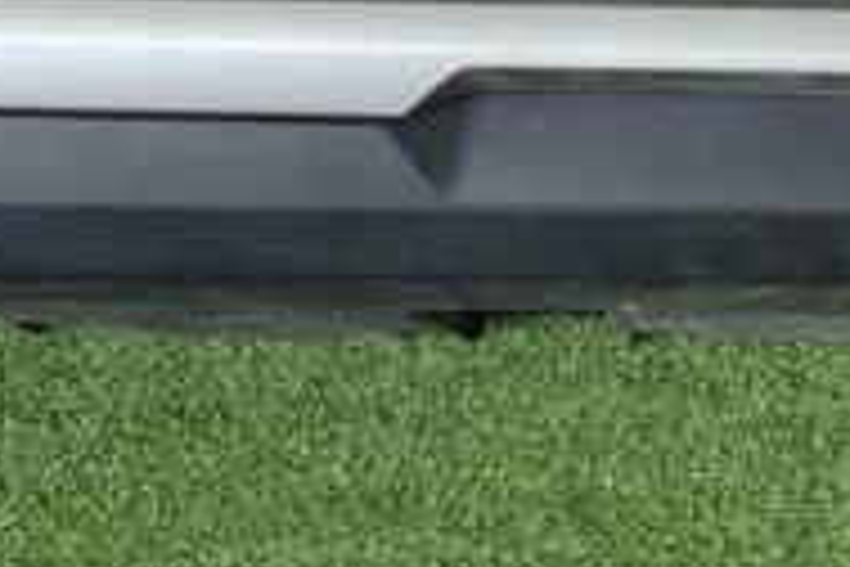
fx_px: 1912
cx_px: 1120
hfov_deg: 22.3
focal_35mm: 81
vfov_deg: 16.8
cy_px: 130
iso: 500
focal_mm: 5.4
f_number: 1.8
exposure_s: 1/100
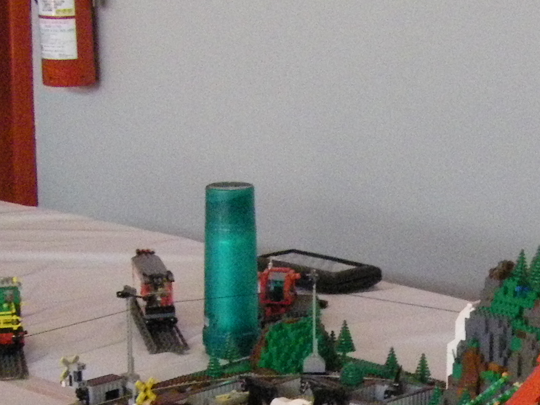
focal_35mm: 117
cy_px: 432
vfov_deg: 12.5
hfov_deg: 16.6
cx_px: 470
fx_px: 1825
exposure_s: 1/30
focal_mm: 6.3
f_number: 3.5
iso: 800
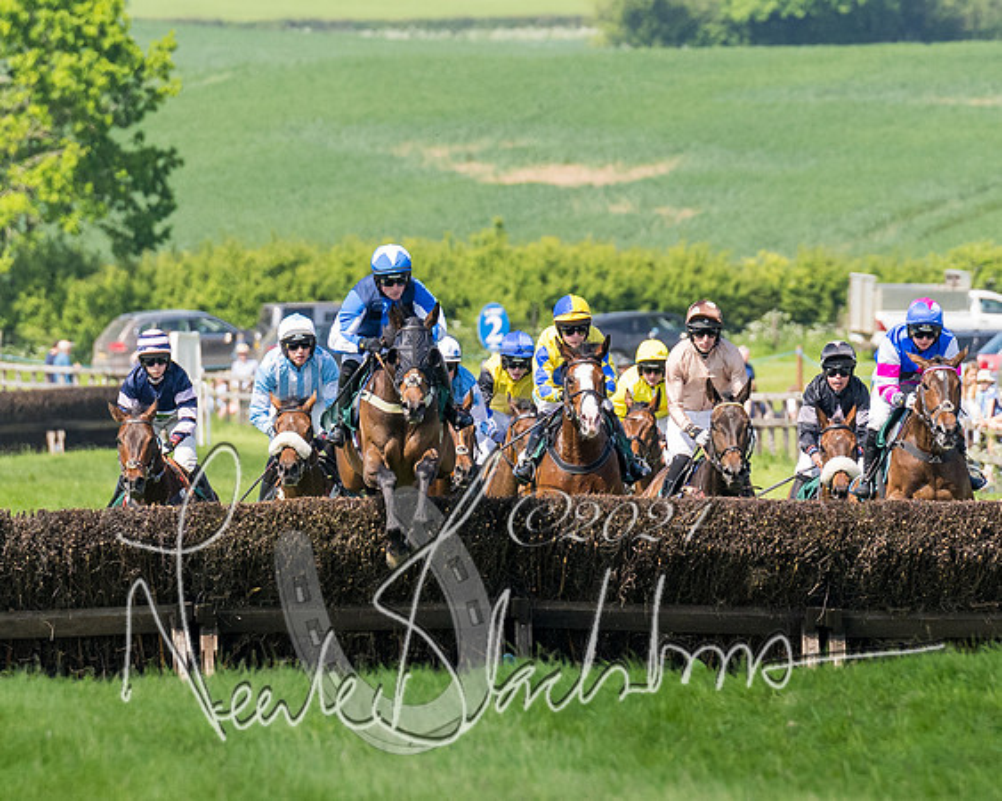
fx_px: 18015
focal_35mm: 608
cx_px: 593
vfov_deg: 2.5
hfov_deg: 3.2
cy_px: 318
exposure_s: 1/3200
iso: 400
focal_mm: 200
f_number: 4
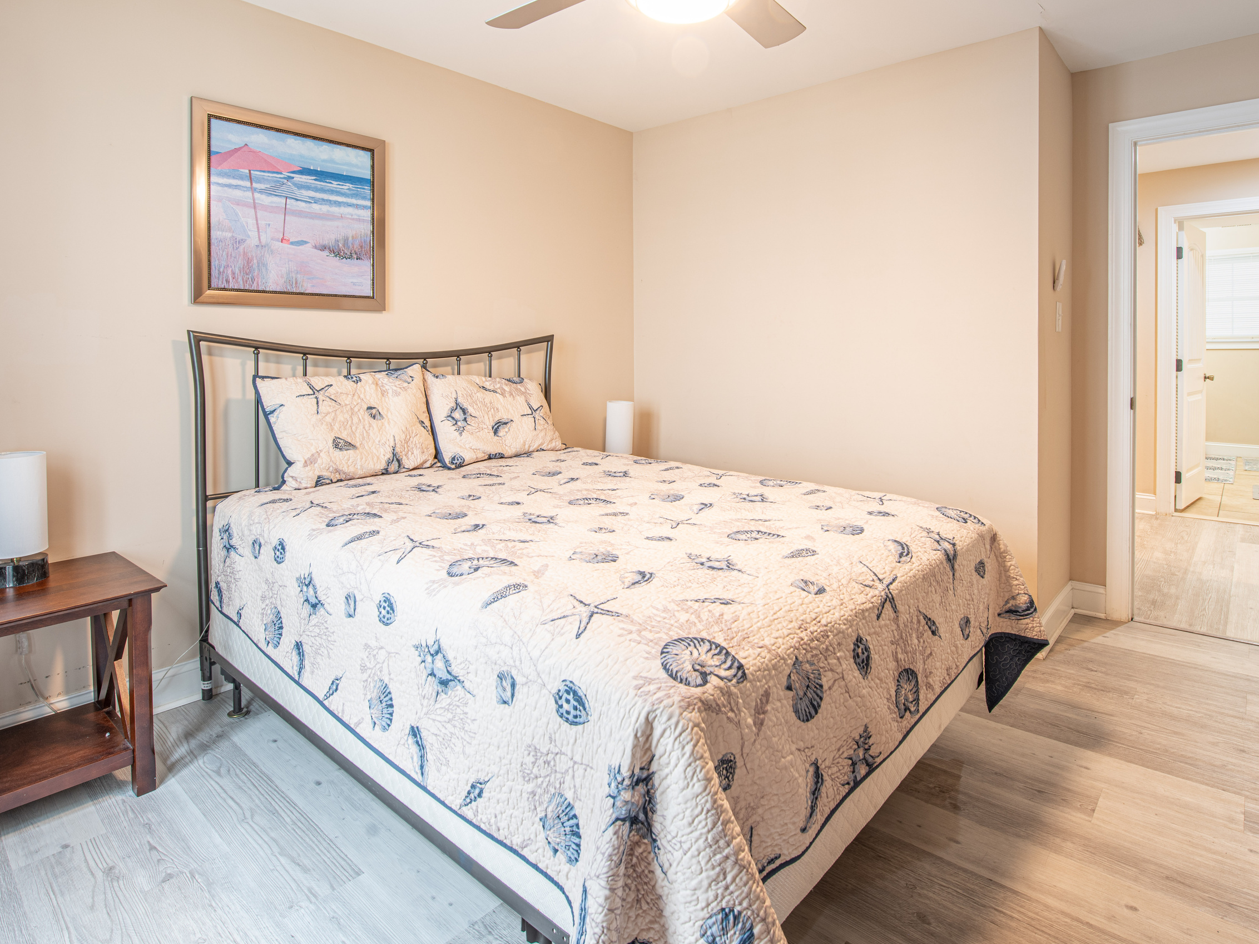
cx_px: 644
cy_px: 362
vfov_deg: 67.7
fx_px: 691
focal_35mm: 19
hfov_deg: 84.7
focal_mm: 14
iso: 64
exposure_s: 2.5
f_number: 9
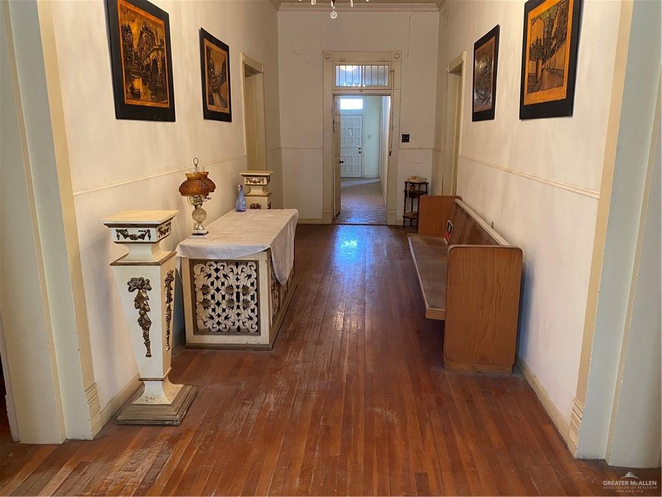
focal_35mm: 26
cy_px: 248
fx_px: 497
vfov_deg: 53.1
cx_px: 331
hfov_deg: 67.3
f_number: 1.8
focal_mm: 4.25
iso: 250
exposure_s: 1/60
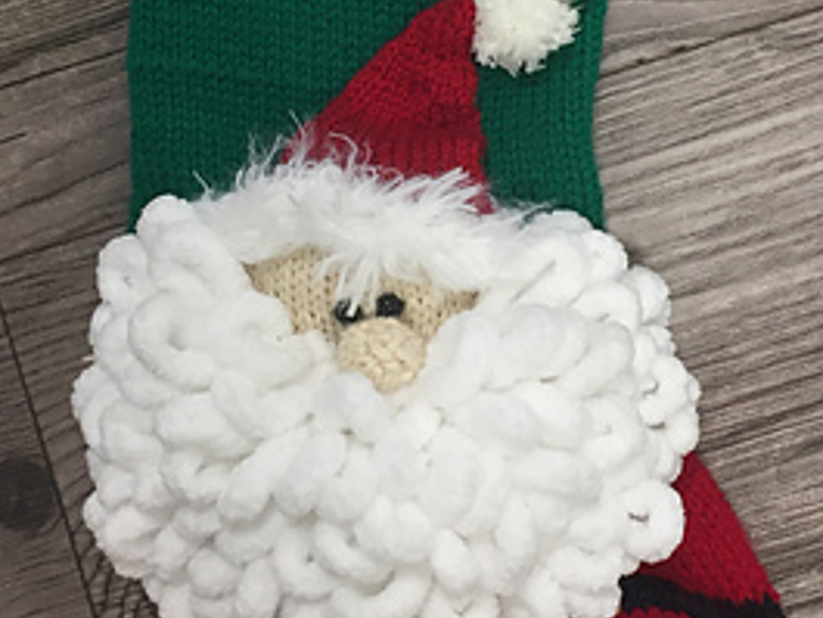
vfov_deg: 20.7
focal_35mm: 70
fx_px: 1665
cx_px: 450
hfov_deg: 27.8
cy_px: 90
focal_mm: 4.15
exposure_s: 1/30
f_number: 2.2
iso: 32
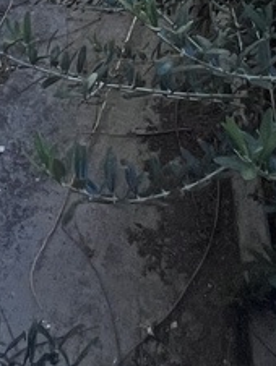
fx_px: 658
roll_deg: +5.0
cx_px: -8
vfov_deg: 16.9
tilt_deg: -2.7
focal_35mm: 62
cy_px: -444
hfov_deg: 22.7
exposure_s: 1/256
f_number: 1.8
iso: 32
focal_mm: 1.57
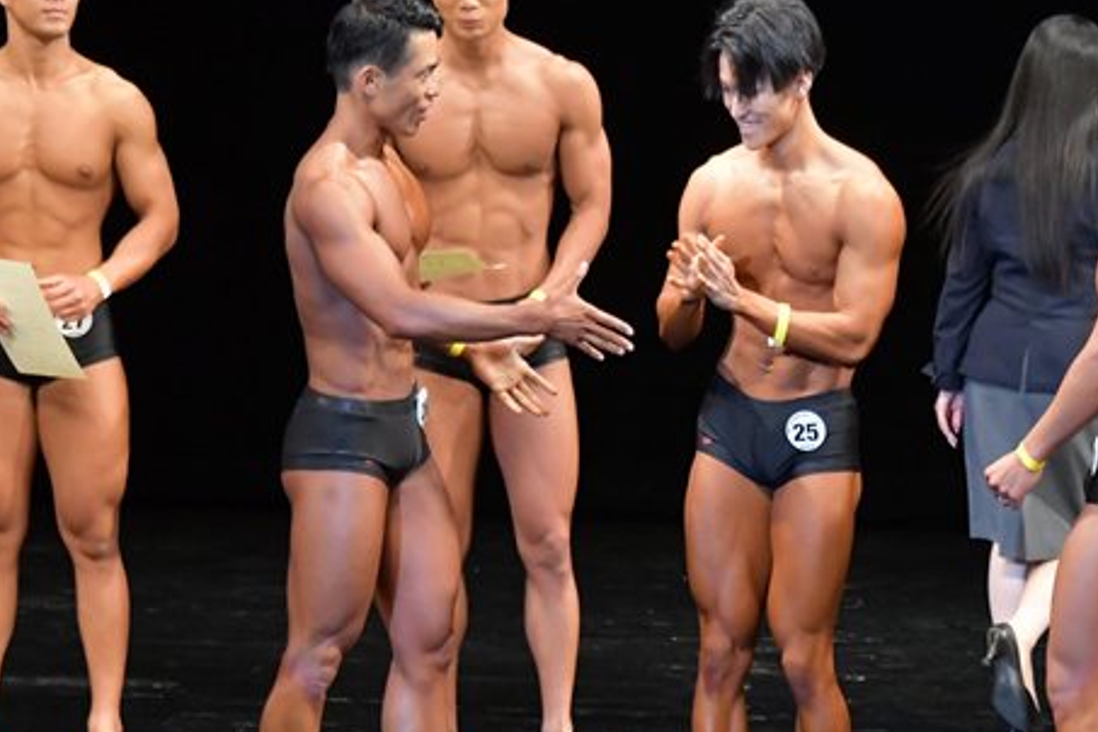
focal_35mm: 371
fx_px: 11315
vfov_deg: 3.7
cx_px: 801
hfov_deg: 5.6
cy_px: 536
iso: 4000
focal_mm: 145
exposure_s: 1/400
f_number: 5.6
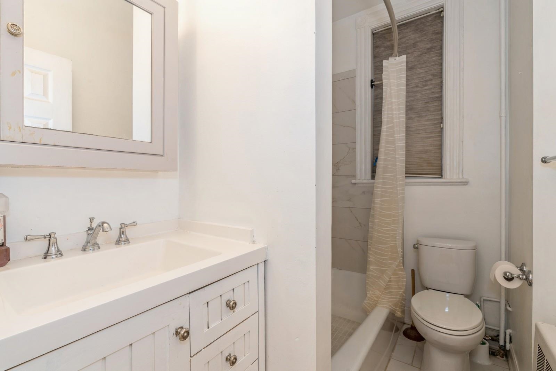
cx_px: 278
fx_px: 247
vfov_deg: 73.7
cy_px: 186
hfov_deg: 96.7
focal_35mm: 16
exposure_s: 1
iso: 100
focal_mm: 16
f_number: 11
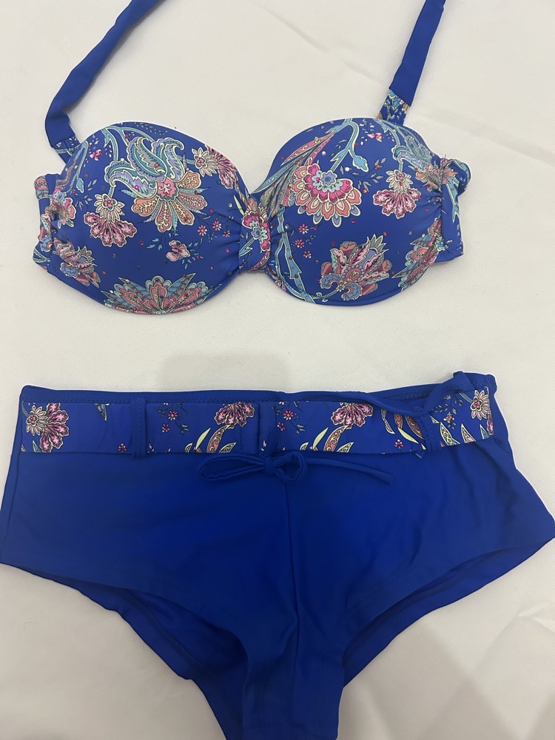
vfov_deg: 67.3
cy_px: 370
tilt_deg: -84.7
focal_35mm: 26
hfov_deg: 53.1
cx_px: 278
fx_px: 556
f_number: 1.5
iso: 500
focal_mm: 5.7
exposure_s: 1/50
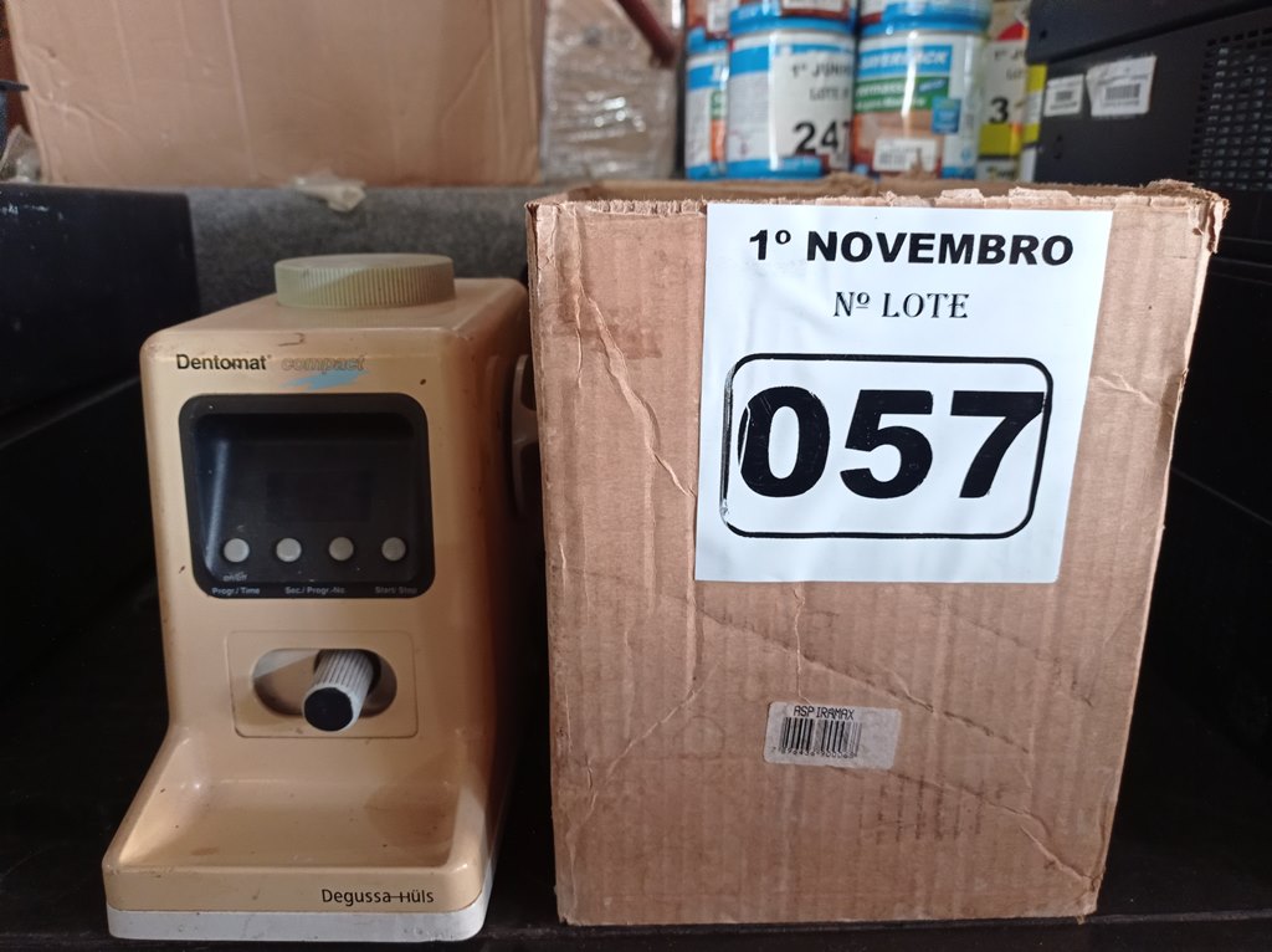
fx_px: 1028
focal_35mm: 28
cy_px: 476
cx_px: 636
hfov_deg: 63.5
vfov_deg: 49.7
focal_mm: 4.7
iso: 455
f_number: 1.79
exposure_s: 1/24
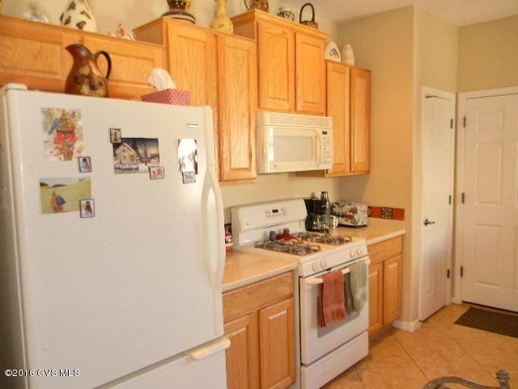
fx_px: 419
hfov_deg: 63.4
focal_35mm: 28
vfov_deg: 49.7
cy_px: 194
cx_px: 259
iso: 200
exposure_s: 1/30
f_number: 3.5
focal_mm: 5
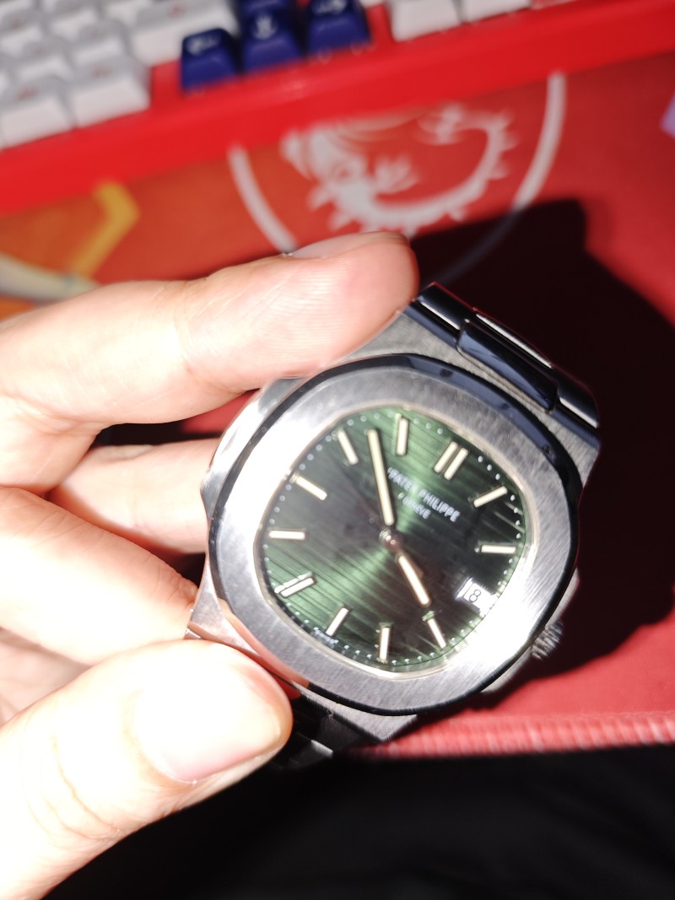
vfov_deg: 71.6
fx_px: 624
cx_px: 338
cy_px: 450
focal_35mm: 24
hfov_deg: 56.8
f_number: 1.6
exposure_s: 1/100
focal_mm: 5.84
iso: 50
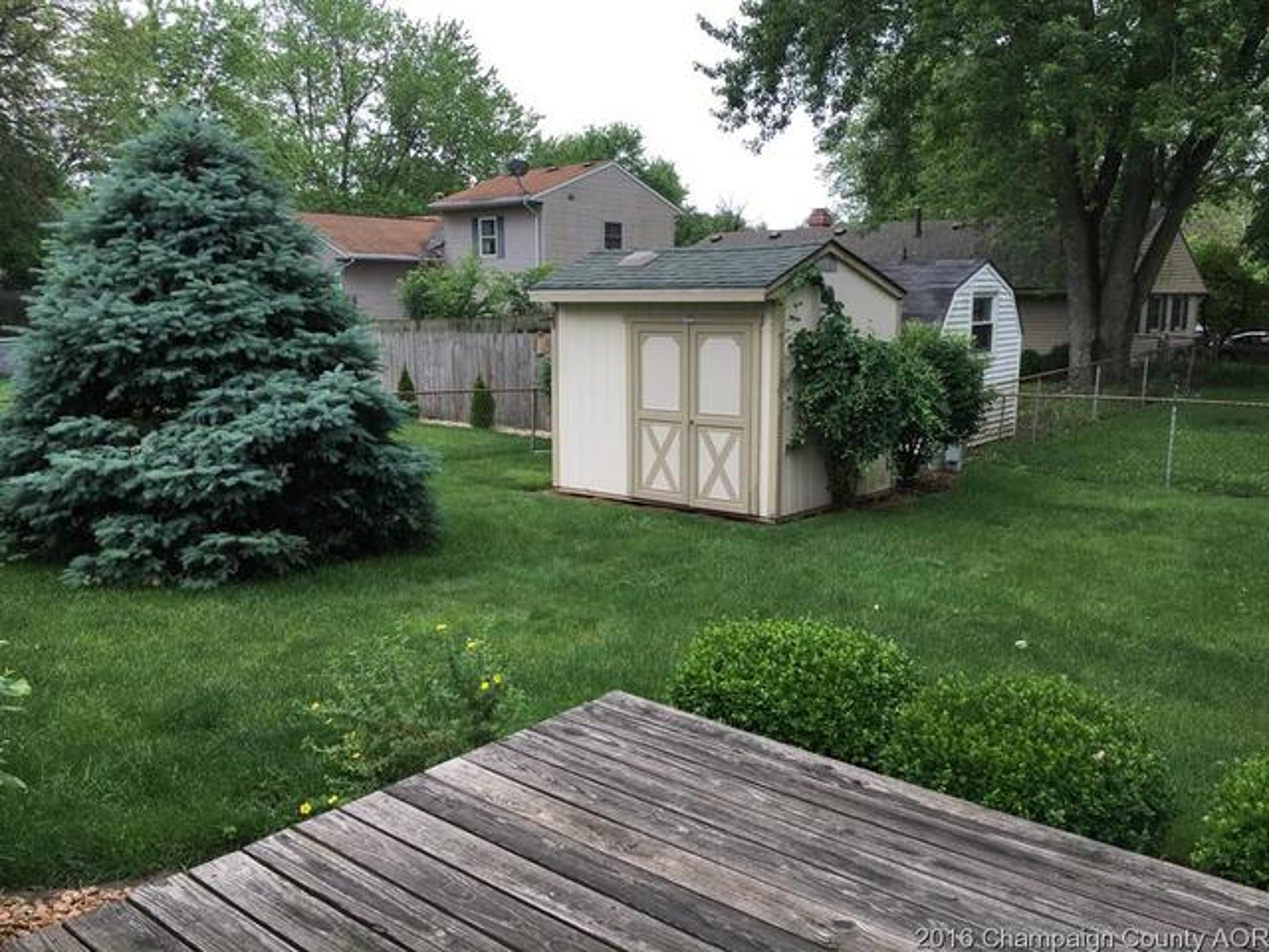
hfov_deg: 61.7
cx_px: 634
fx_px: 1063
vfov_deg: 48.2
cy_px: 476
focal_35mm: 29
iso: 25
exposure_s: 1/455
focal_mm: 4.15
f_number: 2.2
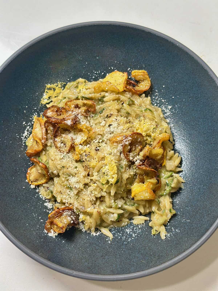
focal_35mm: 48
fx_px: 403
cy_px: 146
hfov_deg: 30.3
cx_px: 109
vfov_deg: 39.7
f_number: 1.8
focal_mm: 6.9
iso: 160
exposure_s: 1/120
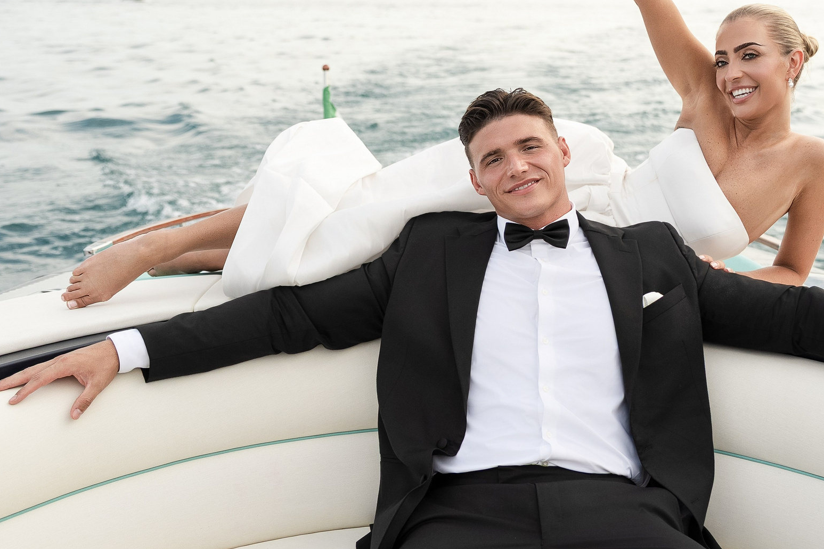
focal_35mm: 48
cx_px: 525
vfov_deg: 27.8
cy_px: 163
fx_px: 1098
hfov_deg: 40.8
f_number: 3.2
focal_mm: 29
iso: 500
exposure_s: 1/2000
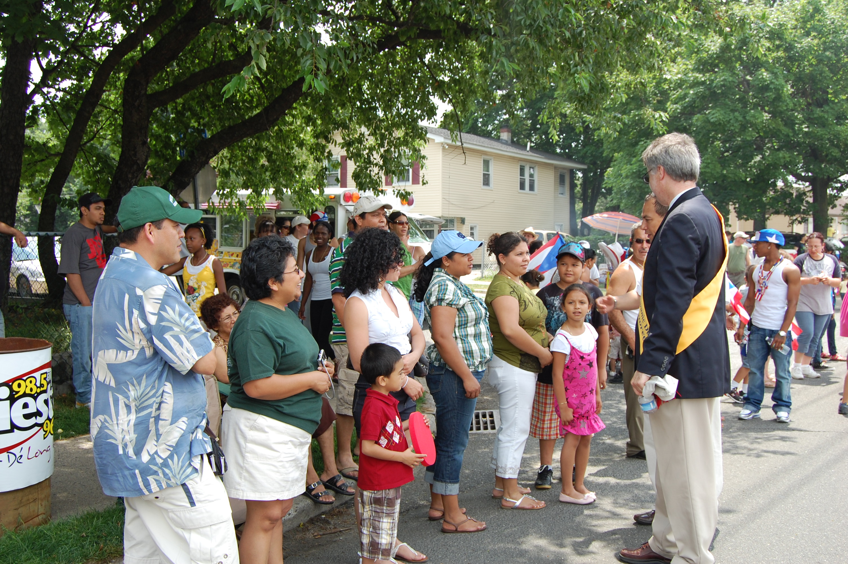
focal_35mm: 34
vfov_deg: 38.3
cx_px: 424
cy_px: 282
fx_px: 812
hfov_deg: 55.1
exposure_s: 1/200
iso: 200
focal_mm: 23
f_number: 7.1
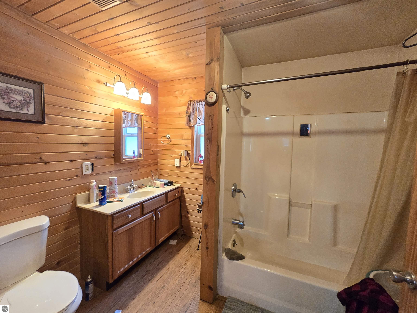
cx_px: 208
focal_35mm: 13
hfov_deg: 106.2
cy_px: 156
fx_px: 157
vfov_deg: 89.9
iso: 640
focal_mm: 2.2
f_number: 2.2
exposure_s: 1/60
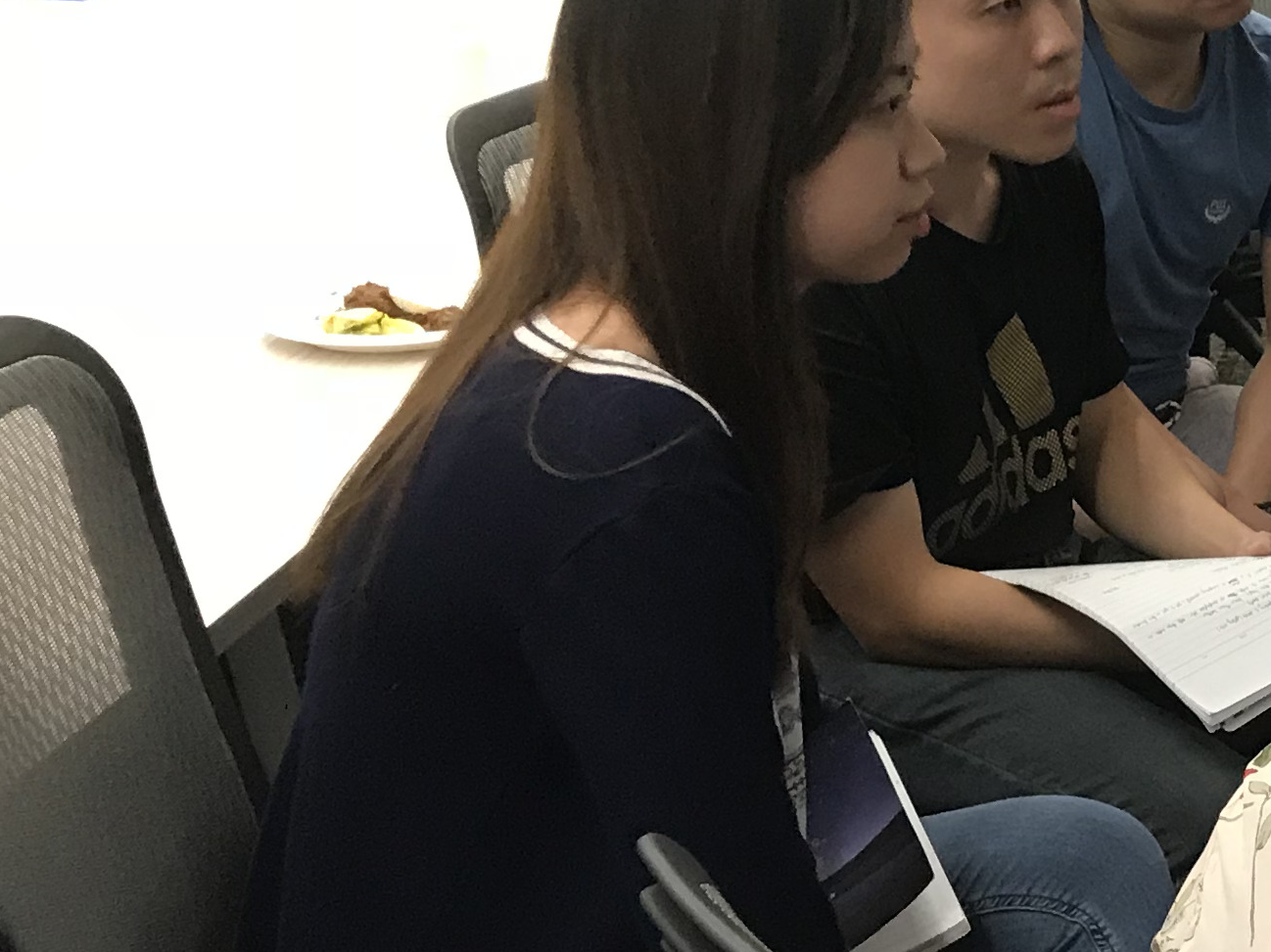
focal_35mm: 87
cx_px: 1768
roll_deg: -2.1
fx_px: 3194
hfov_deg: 20.1
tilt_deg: -10.4
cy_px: 220
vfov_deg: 16.9
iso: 64
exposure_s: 1/17
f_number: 1.8
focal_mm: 3.99
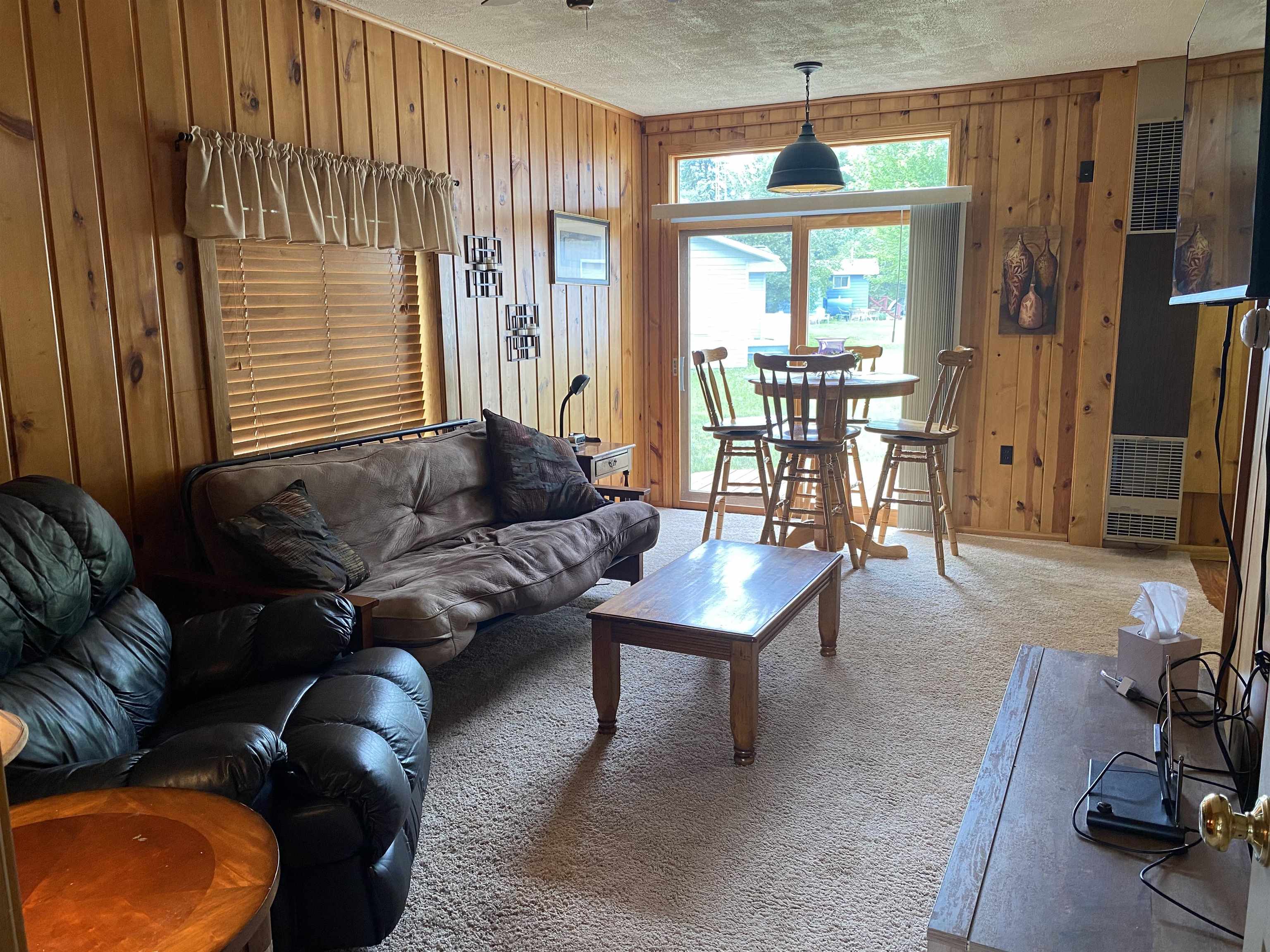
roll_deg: +0.4
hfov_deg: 67.3
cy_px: 476
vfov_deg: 53.1
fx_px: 954
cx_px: 635
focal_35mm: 26
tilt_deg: -11.0
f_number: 1.8
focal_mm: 4.25
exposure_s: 1/60
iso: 100
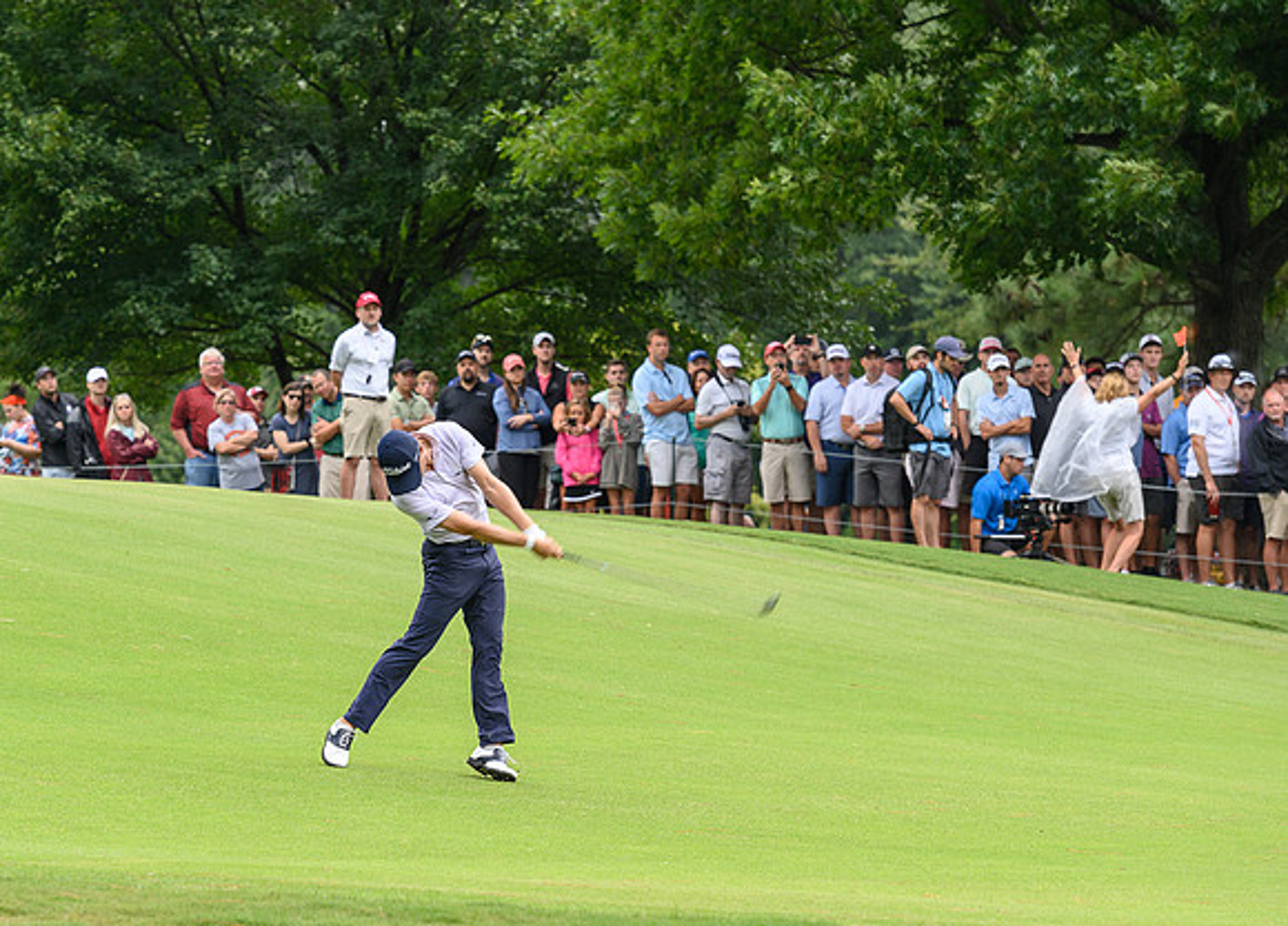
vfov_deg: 6.4
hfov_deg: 8.9
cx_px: 435
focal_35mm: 224
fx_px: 8226
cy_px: 593
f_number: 5
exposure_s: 1/320
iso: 800
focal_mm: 155
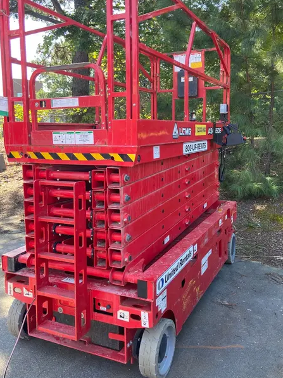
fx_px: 349
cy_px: 167
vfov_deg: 56.7
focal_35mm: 32
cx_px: 147
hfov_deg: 44.2
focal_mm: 4.25
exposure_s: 1/128
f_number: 1.8
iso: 32
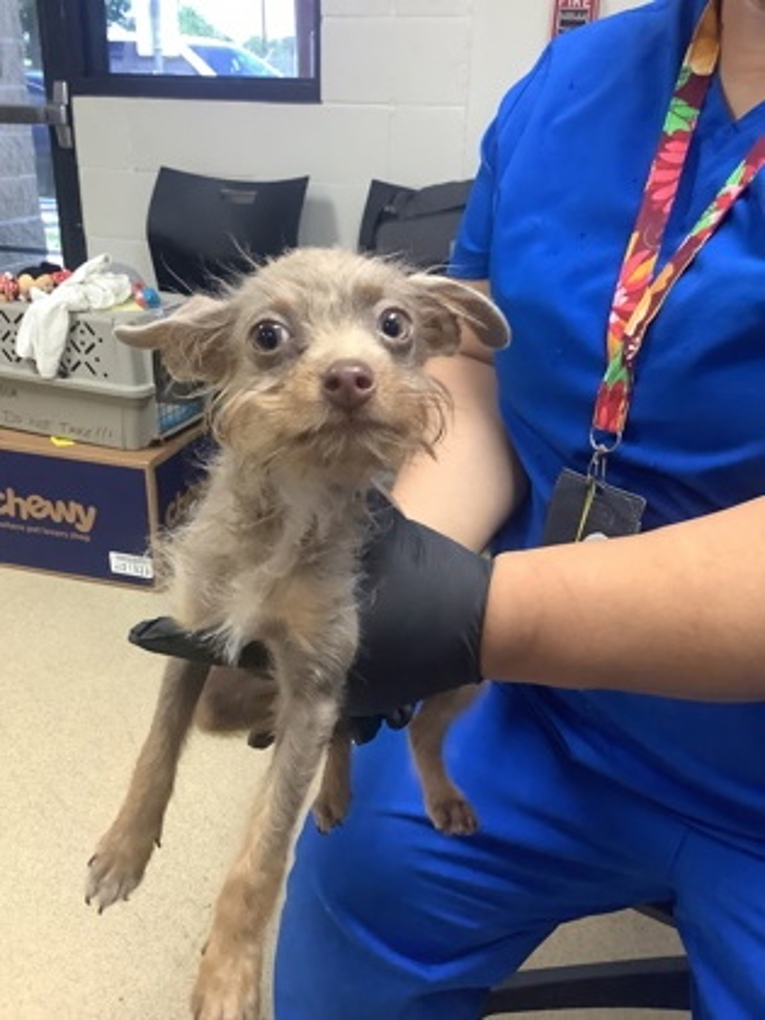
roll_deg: -3.2
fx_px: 913
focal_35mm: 31
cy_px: 510
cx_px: 382
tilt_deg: -23.7
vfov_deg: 58.4
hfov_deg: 45.4
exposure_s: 1/60
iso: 250
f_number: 2.4
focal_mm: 3.3
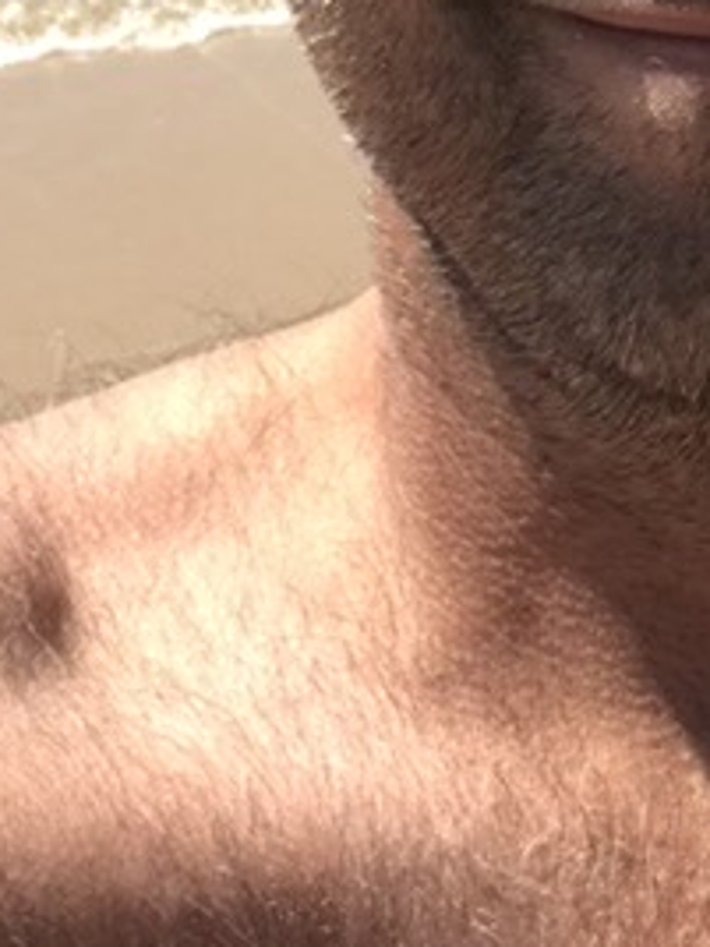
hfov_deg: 12.0
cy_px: 92
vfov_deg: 15.9
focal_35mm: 122
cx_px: 770
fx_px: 3336
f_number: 2.2
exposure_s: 1/637
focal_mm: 2.87
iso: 25
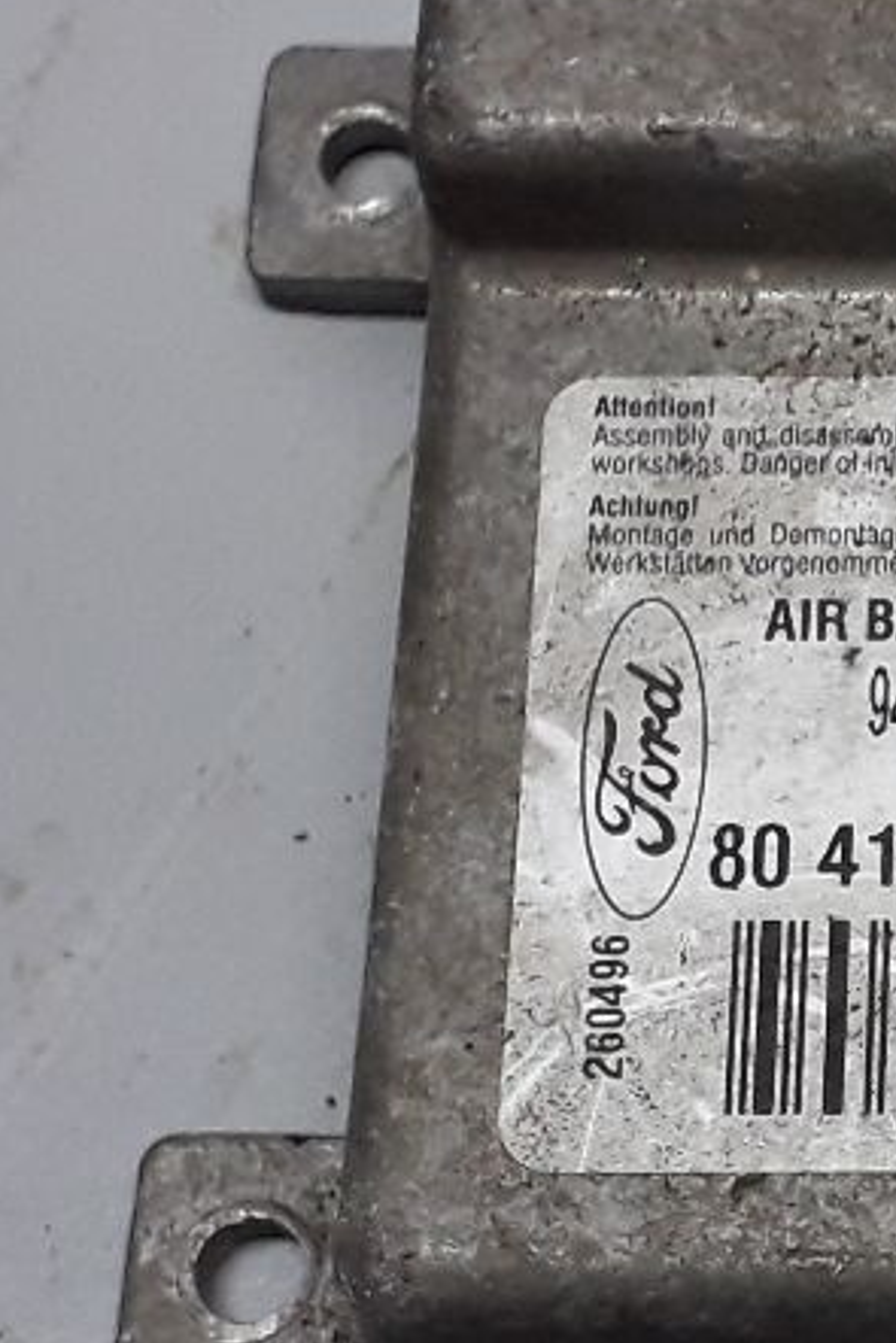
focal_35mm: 65
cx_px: 1036
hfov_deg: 19.8
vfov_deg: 30.9
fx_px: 2425
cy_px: 641
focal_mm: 3.6
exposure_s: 1/50
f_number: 1.9
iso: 125
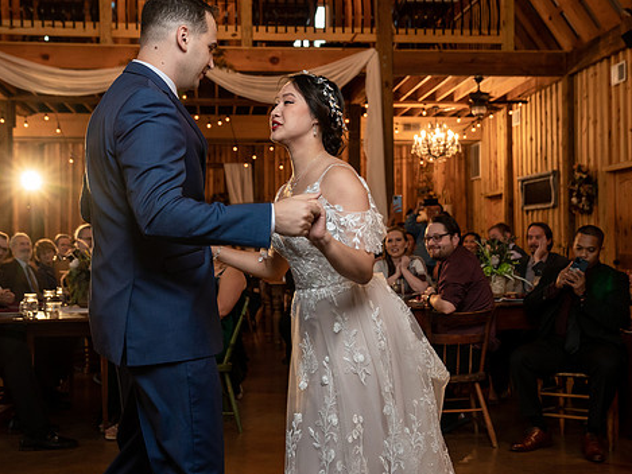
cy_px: 233
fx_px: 858
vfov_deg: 30.9
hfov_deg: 40.4
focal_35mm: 47
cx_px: 320
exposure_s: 1/100
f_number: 4
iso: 2000
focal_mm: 37
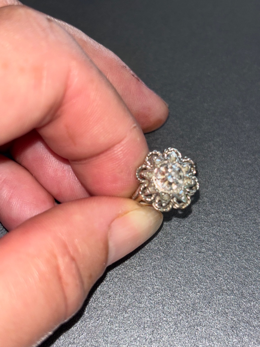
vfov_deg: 36.8
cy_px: 174
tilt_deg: -59.8
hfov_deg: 28.0
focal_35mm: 52
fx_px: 521
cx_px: 130
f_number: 1.6
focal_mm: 5.96
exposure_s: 1/69
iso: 25
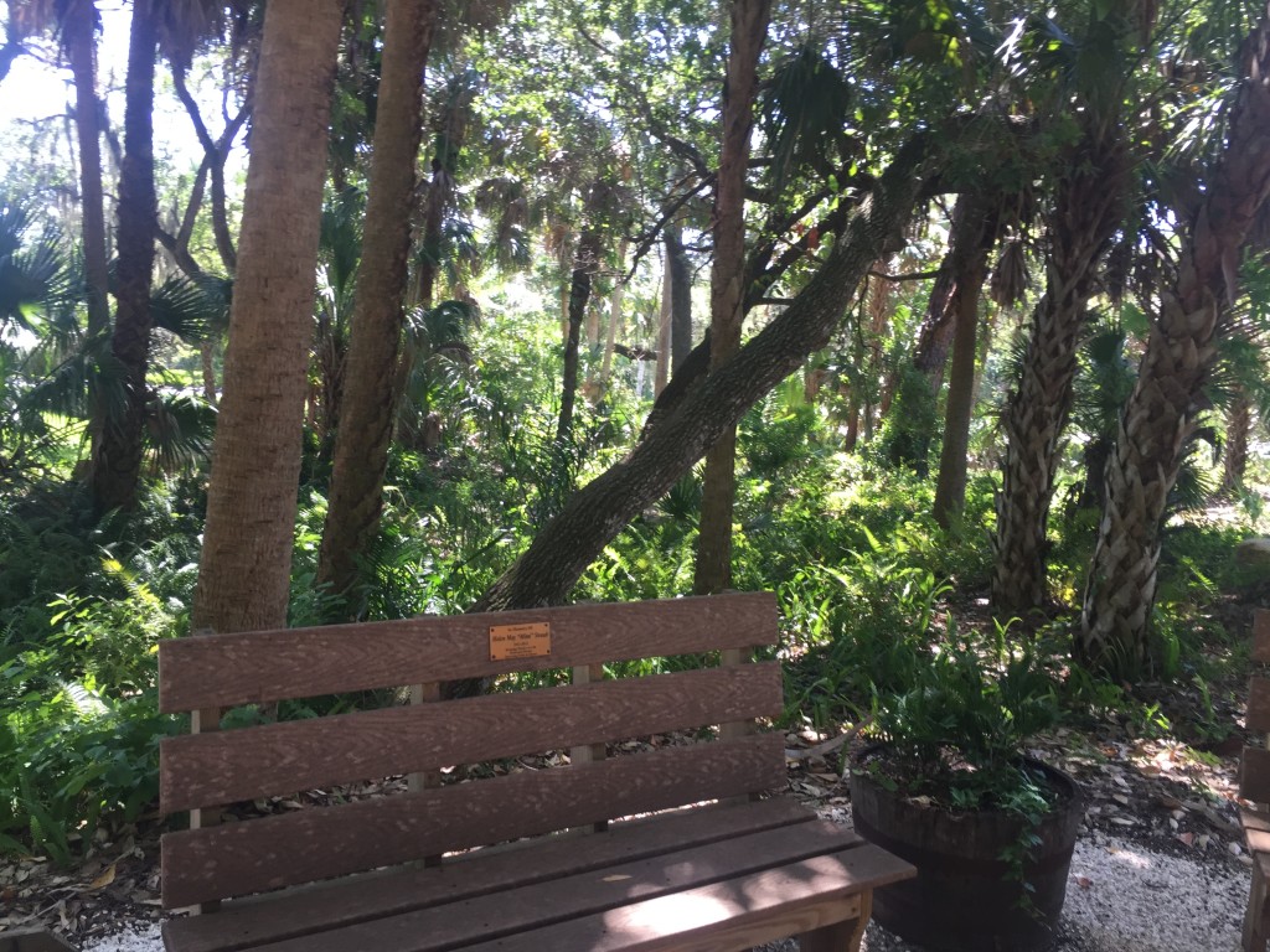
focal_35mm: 29
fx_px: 1064
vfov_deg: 48.2
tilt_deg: -2.5
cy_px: 476
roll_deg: -2.9
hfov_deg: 61.7
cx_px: 635
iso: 50
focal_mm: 4.15
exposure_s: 1/120
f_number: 2.2
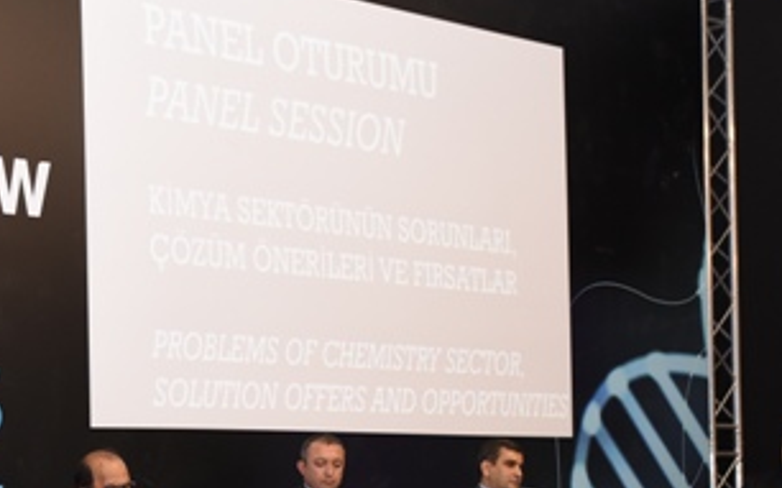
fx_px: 1491
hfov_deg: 28.2
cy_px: 470
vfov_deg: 18.2
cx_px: 74
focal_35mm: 70
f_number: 5
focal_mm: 35
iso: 1250
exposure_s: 1/200
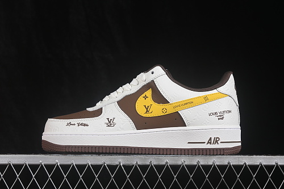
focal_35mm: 75
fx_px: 591
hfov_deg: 27.0
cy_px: 94
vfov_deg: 18.2
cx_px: 142
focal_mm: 50
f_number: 8
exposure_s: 1/80
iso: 160
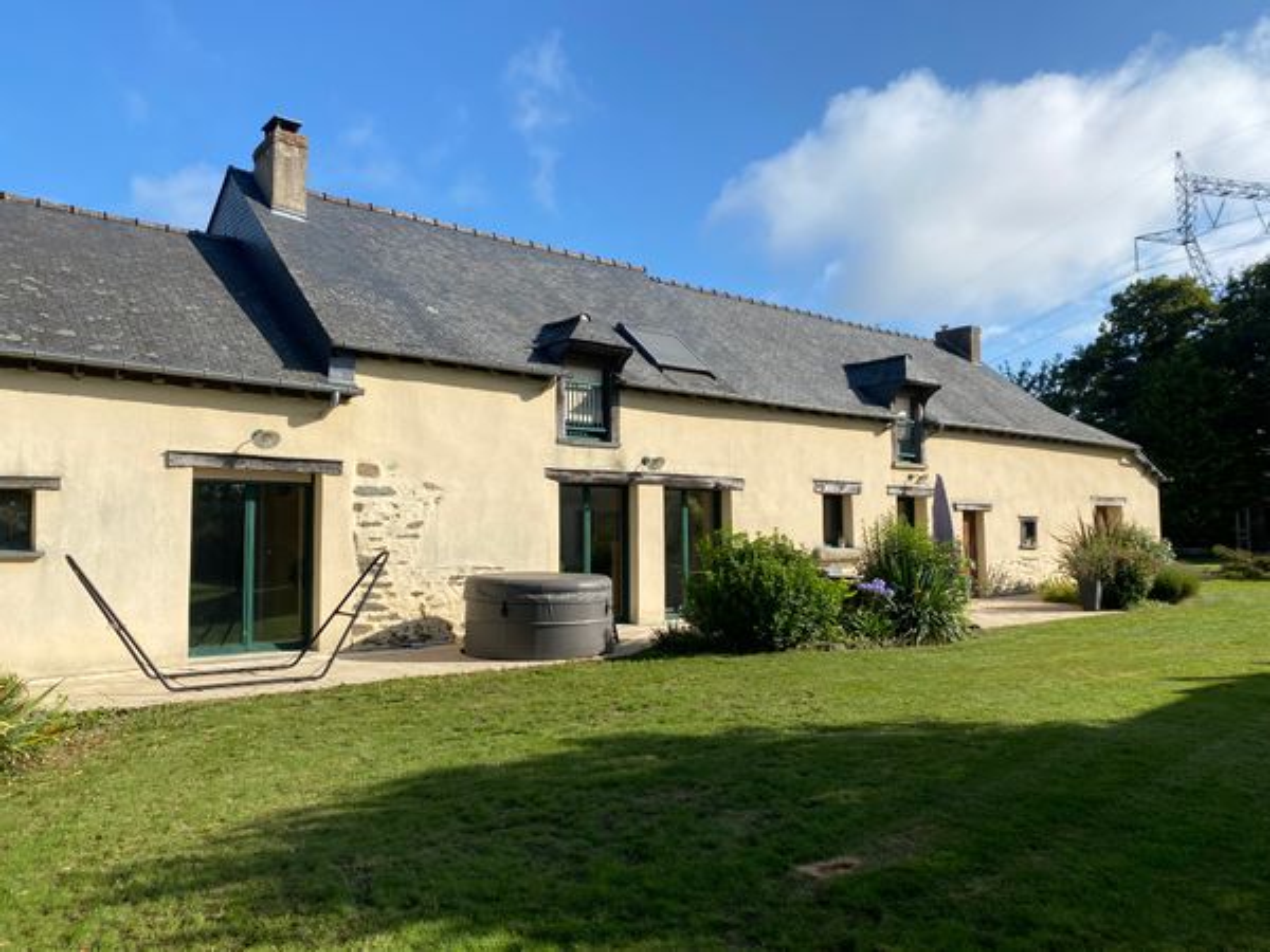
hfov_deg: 67.3
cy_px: 476
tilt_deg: +5.4
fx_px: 954
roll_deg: +0.4
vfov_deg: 53.1
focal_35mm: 26
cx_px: 635
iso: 32
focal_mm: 4.25
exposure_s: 1/3300
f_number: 1.8
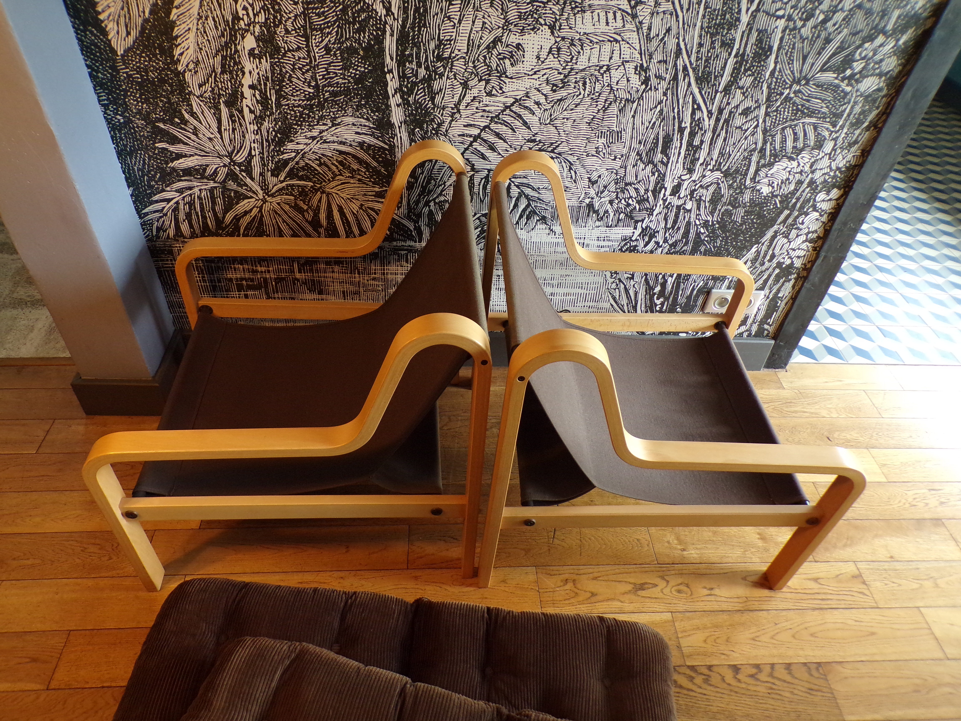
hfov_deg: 71.6
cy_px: 360
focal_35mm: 24
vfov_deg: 56.8
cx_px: 480
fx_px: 666
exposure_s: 1/30
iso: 200
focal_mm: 4.3
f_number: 3
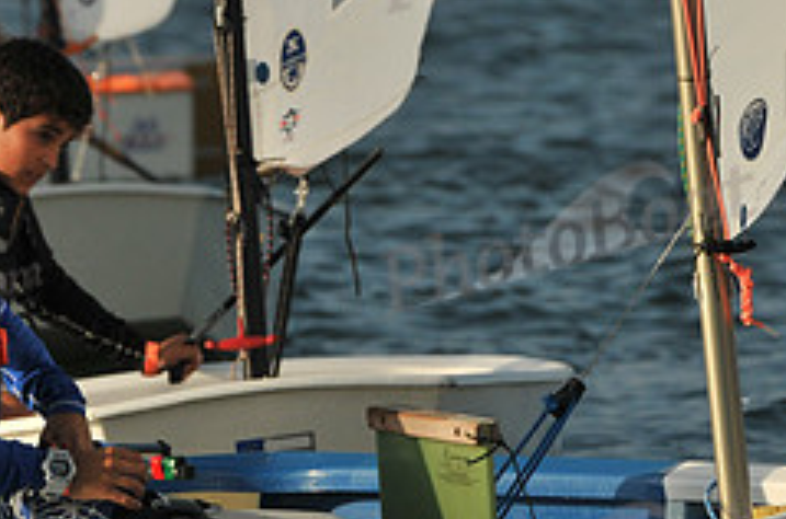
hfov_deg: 1.6
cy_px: 445
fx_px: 27786
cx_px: 210
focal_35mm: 1276
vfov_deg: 1.1
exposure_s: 1/800
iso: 200
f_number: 9
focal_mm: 350
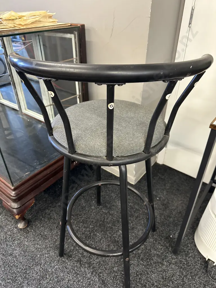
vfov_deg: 71.6
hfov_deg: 56.8
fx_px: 200
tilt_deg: -34.6
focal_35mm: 24
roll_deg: -1.0
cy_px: 144
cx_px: 108
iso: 320
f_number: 1.78
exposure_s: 1/50
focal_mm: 6.86
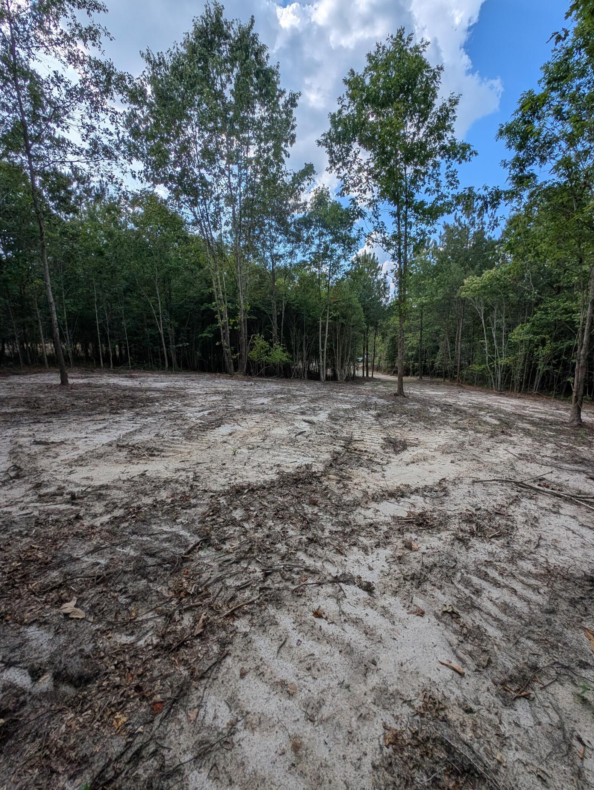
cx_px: 304
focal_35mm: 13
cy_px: 413
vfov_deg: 106.0
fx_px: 297
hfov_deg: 90.0
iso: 39
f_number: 1.95
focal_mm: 2.23
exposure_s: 1/2725
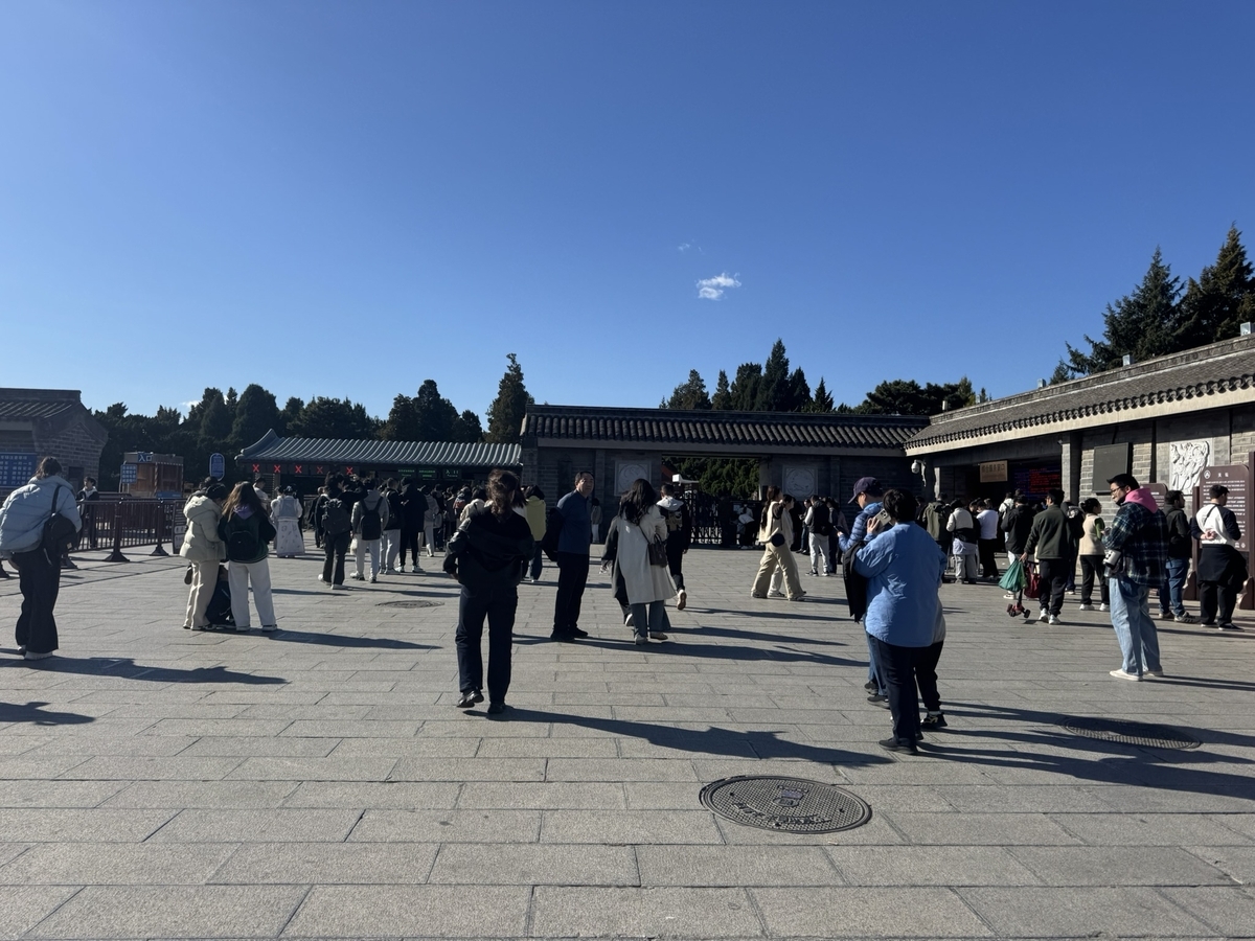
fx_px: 870
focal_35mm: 24
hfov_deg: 71.6
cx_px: 628
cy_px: 470
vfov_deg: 56.8
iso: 80
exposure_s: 1/5814
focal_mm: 6.76
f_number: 1.78
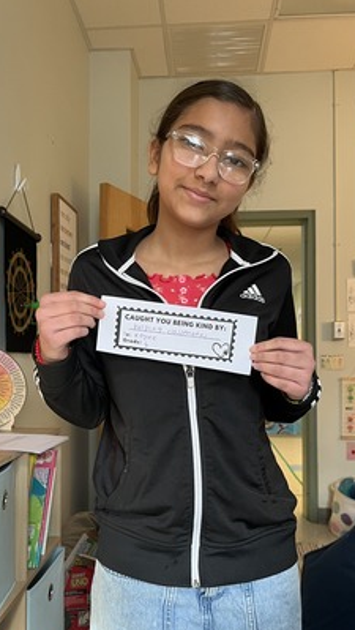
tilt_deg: +0.4
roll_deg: +0.2
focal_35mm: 33
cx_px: 170
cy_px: 337
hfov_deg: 35.7
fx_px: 551
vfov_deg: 59.4
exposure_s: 1/60
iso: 125
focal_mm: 5.1
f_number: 1.6
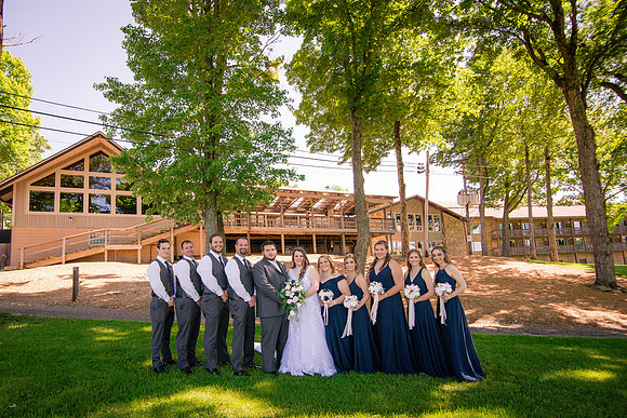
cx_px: 285
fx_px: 363
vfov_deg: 59.6
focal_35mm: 21
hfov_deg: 81.4
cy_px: 237
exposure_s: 1/400
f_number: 9
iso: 640
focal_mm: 18
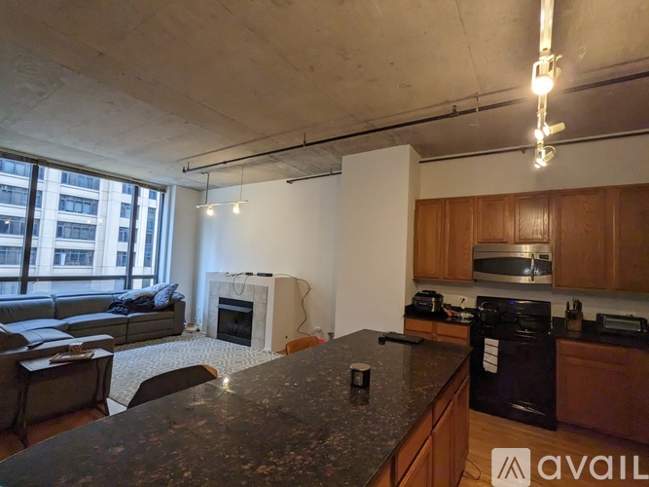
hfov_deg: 94.5
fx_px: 300
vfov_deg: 78.1
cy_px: 244
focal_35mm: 16
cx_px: 324
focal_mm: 2.22
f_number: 2.2
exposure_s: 1/120
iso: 288
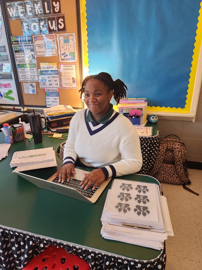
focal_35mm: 23
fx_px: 179
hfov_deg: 58.9
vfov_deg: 73.9
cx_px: 101
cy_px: 135
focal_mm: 5.4
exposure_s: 1/24
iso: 800
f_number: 1.8
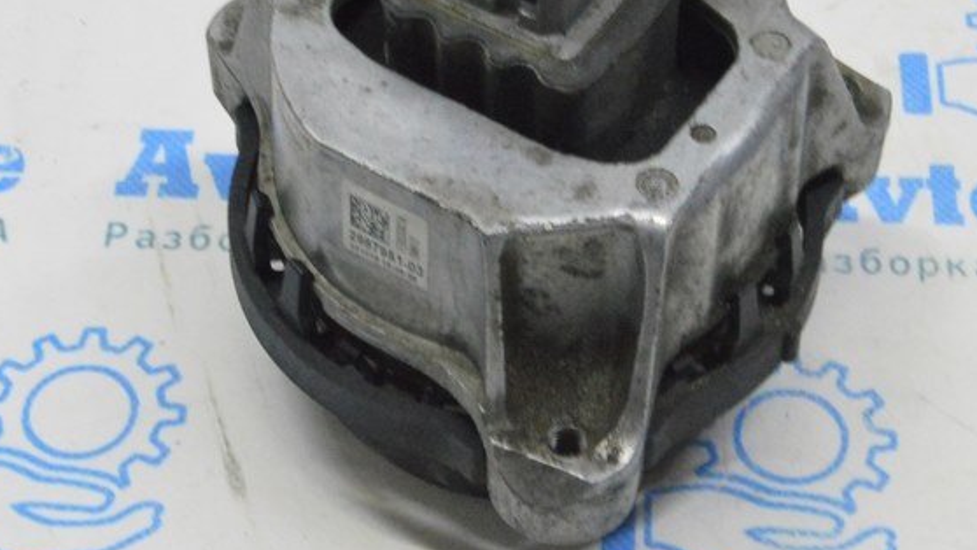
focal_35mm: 98
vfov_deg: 12.3
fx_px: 2539
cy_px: 130
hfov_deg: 21.8
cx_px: 536
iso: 6400
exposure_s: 1/20
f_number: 20
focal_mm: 34
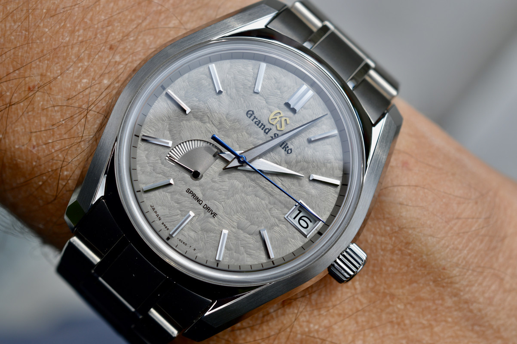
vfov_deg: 22.6
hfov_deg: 33.4
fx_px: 861
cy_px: 172
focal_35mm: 60
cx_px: 258
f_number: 8
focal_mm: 40
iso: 100
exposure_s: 1/250
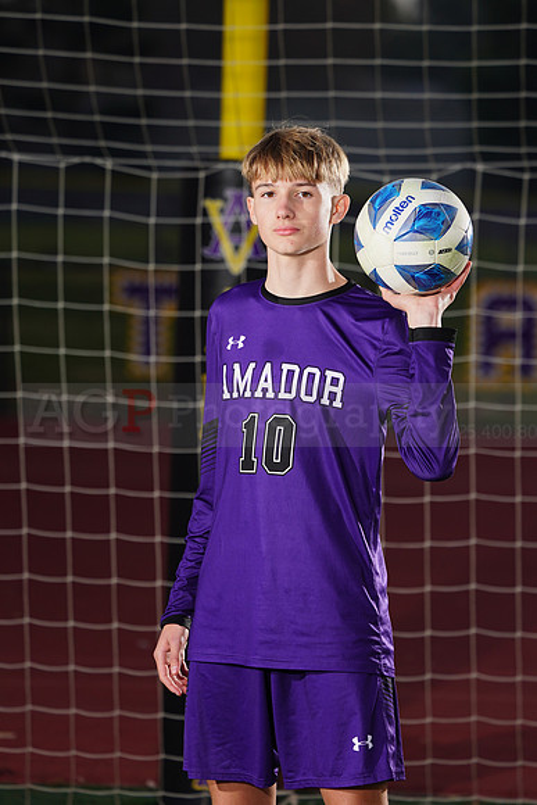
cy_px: 402
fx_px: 6574
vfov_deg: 7.0
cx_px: 268
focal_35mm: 294
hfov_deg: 4.7
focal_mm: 294
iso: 200
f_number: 7.1
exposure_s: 1/200
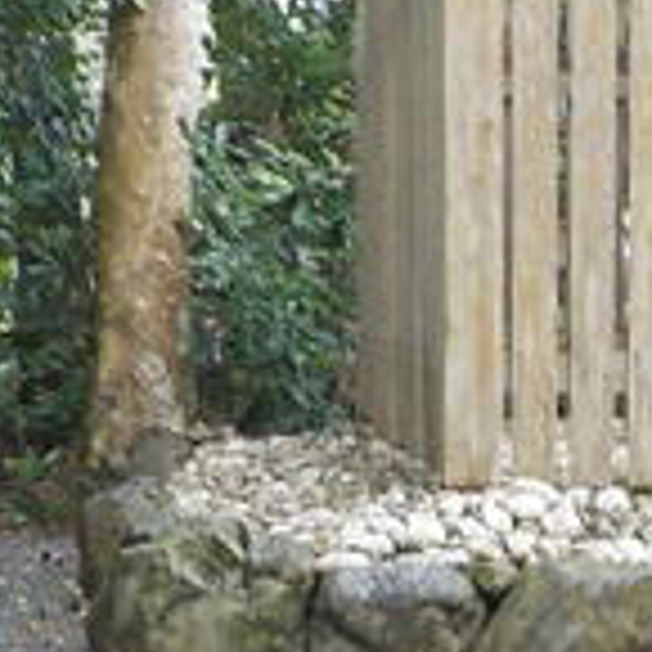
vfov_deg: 15.5
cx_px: 441
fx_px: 2344
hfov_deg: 15.8
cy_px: 661
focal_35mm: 110
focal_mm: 4.1
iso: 400
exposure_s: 1/10
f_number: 3.3
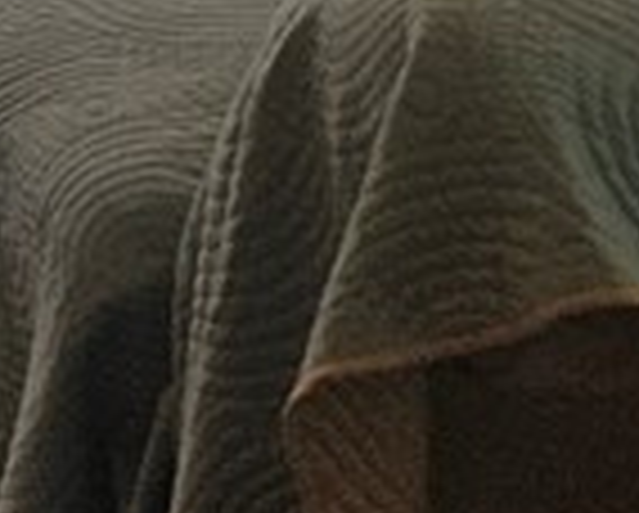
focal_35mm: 162
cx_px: -1098
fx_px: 3068
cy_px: -1084
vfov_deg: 8.0
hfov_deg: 9.8
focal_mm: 5.4
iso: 50
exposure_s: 1/120
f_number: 1.8
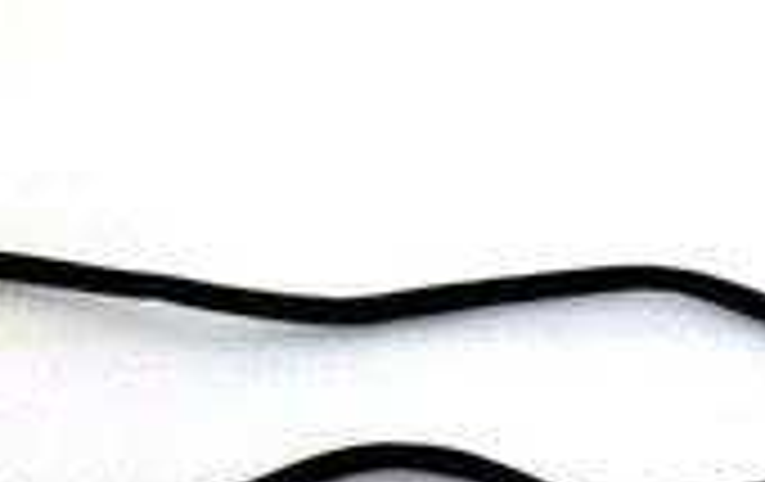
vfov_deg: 12.1
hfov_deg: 20.1
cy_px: 768
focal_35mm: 103
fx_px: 2152
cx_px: 454
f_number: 3.1
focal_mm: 6.51
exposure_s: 1/80
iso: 64
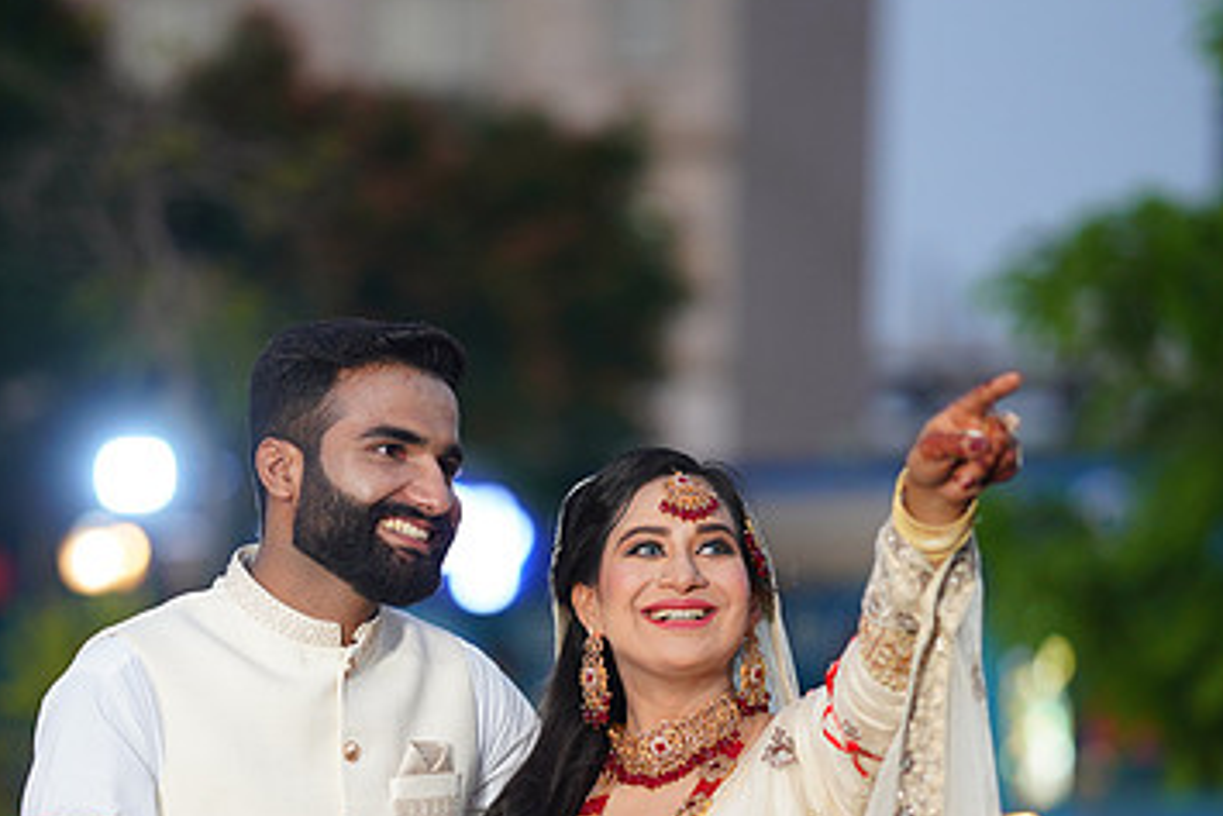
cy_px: 642
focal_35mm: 139
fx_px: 4724
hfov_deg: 14.7
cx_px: 510
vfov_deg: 9.9
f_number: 1.4
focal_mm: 85
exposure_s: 1/200
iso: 640
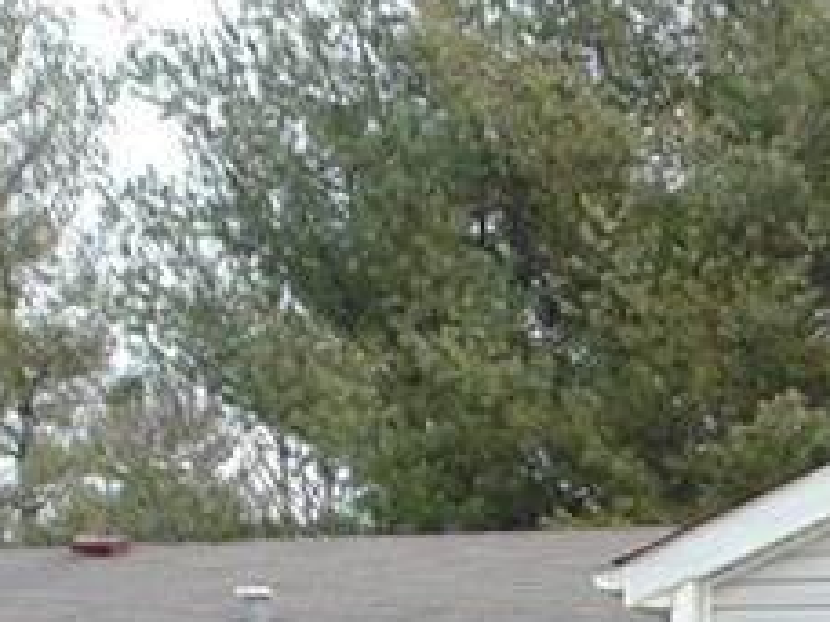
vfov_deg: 13.6
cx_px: 1212
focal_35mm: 99
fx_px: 2374
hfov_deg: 17.9
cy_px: 1066
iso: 80
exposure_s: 1/200
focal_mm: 4
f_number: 3.1
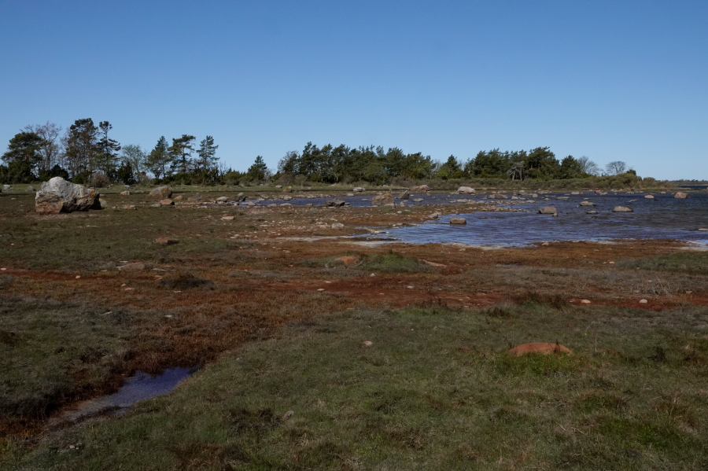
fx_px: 629
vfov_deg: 41.1
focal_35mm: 32
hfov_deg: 58.7
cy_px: 236
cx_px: 354
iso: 800
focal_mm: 11.77
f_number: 11
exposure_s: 1/1600
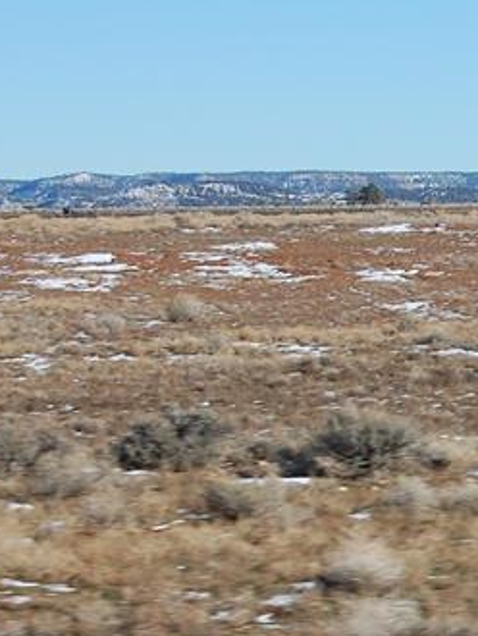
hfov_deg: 5.9
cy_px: 545
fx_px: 4514
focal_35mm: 245
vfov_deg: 8.0
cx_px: 867
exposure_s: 1/250
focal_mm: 55
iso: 200
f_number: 10
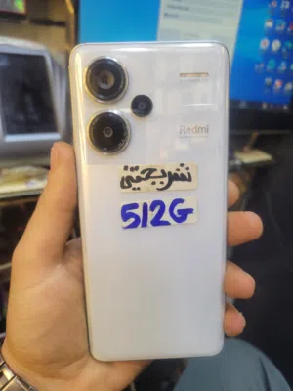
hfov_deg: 53.1
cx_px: 146
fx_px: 293
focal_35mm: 26
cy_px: 196
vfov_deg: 67.3
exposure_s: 1/100
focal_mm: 5.4
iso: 125
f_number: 1.8
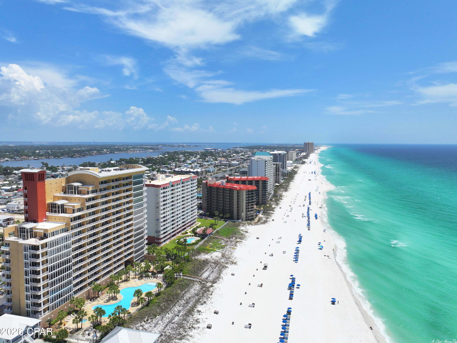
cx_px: 232
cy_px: 169
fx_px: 330
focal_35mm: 25
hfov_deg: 69.4
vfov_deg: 54.8
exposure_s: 1/3200
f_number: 2.8
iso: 120
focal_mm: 12.29
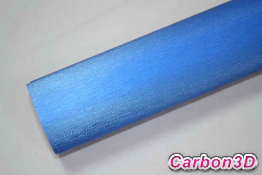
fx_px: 600
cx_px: 131
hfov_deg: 24.6
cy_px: 88
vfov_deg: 16.5
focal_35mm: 82
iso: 200
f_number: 5.6
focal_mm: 55
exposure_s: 1/5
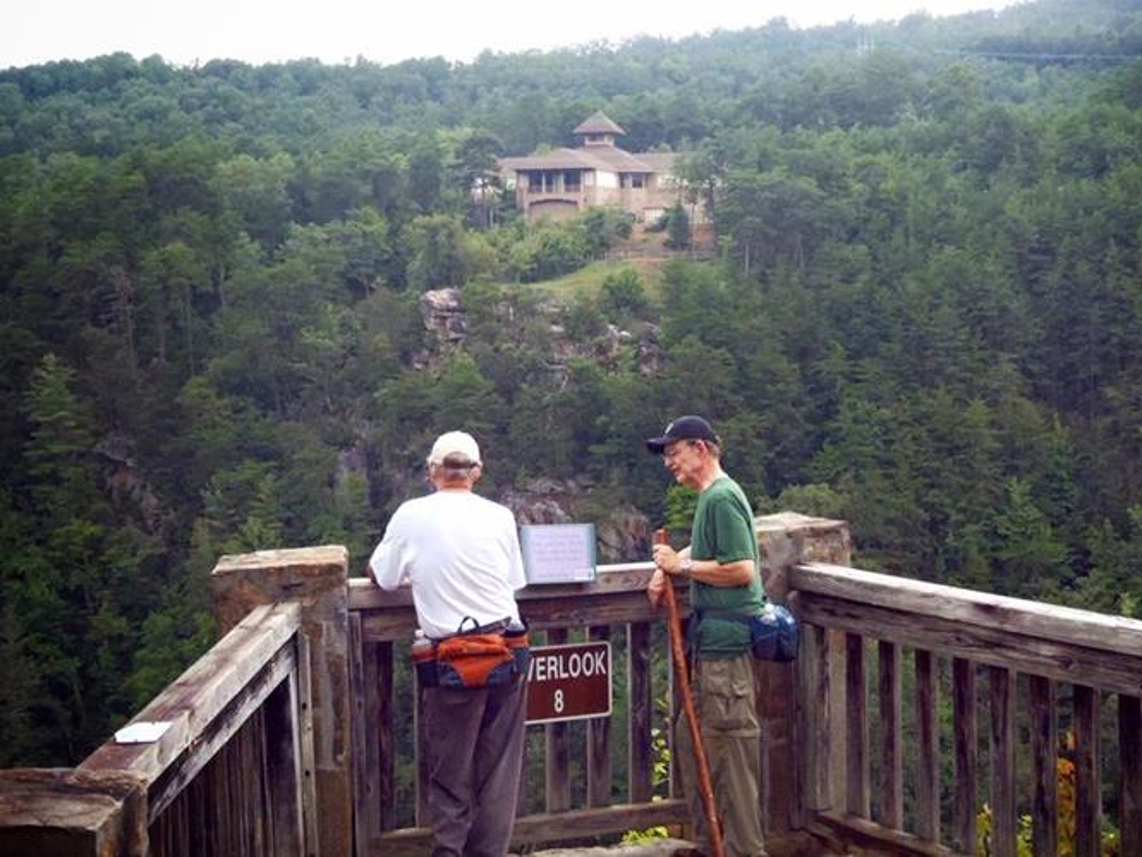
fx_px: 1848
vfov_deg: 26.1
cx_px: 571
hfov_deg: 34.3
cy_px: 428
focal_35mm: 56
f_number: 5.1
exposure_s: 1/250
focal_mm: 10
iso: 400
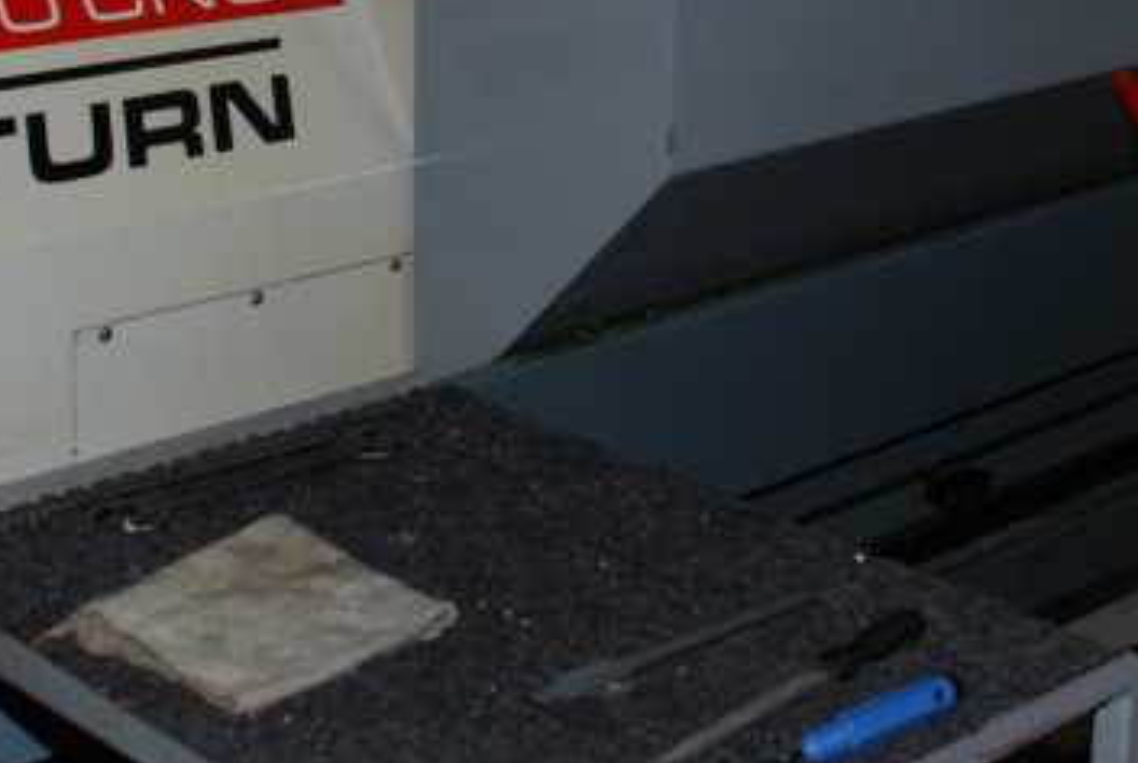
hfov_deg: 26.8
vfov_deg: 17.8
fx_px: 2375
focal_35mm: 75
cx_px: 750
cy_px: 6
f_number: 4
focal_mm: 22
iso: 200
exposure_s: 1/60
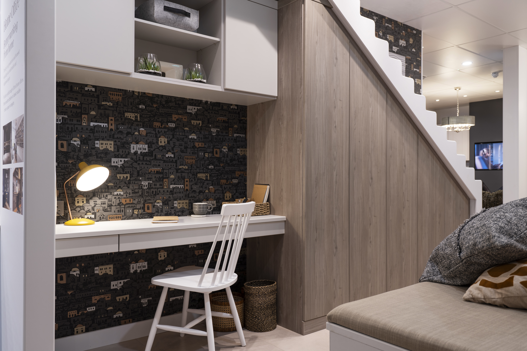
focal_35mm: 29
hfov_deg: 63.7
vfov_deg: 45.0
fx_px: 424
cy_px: 176
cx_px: 264
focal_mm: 29
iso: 100
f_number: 4.5
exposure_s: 1/6
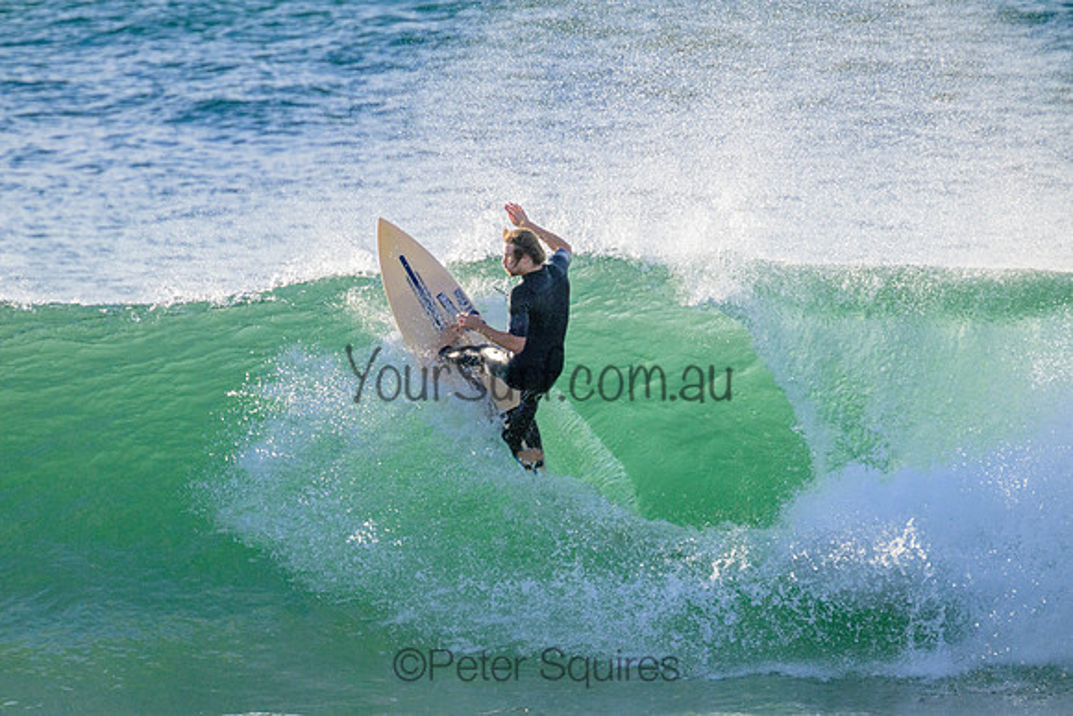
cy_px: 358
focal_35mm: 800
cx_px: 536
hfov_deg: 2.6
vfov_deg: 1.7
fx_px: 23849
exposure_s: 1/2000
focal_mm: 800
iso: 1800
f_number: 11
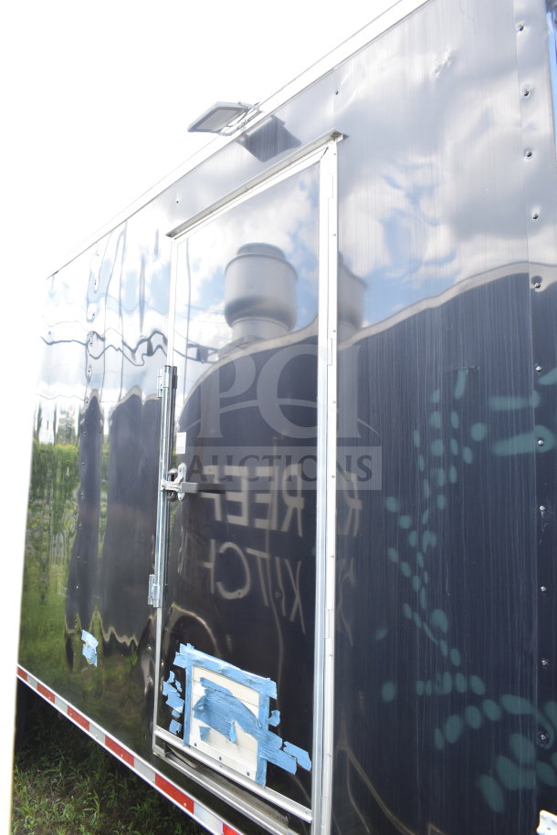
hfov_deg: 47.9
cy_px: 418
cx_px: 278
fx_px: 627
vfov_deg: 67.4
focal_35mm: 27
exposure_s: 1/100
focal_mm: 18
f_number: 5
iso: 200
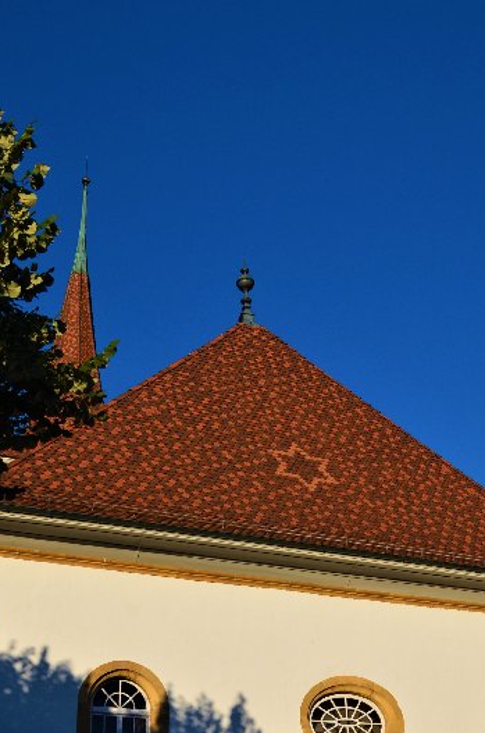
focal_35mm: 41
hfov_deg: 32.5
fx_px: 832
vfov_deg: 46.3
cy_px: 523
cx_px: 245
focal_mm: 18
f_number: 10
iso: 400
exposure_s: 1/320
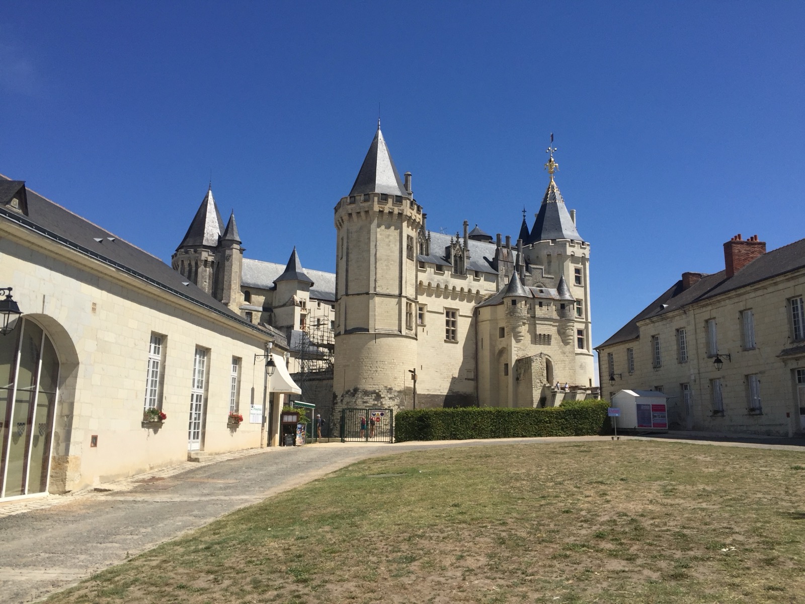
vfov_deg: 48.2
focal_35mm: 29
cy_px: 302
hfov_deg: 61.7
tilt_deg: +12.4
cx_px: 402
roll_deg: -0.9
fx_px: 674
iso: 32
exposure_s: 1/3597
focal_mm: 4.15
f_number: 2.2
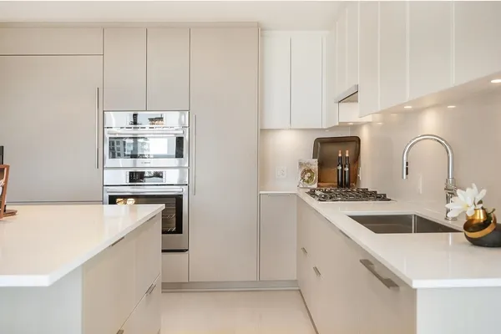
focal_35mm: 32
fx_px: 445
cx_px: 250
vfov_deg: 41.1
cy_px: 167
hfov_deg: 58.7
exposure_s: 1/320
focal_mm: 32
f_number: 4
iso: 1250
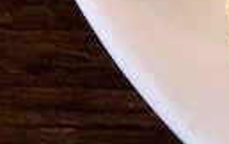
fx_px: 1381
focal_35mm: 221
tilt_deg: -80.8
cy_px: -354
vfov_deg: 5.4
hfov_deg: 7.8
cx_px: 765
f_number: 1.8
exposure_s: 1/15
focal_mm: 4
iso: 64
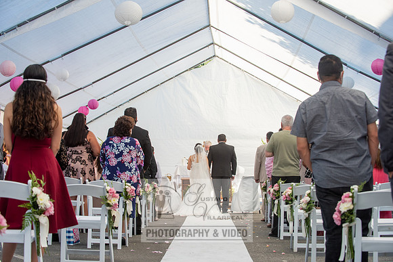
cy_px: 131
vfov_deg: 19.5
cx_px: 196
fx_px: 764
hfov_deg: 28.8
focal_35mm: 70
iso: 640
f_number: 6.3
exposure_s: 1/250
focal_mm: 70
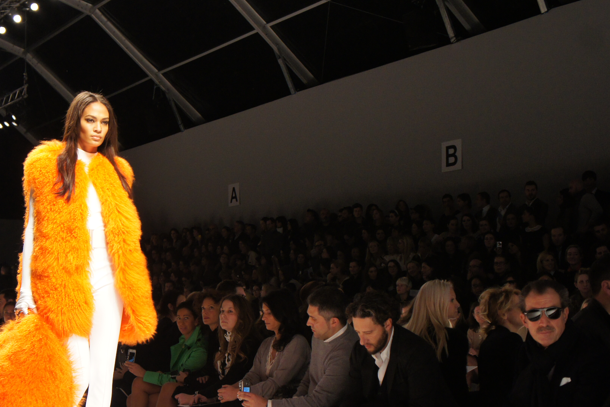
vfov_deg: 21.9
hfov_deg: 32.4
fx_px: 1046
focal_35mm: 62
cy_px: 279
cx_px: 249
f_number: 5
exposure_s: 1/200
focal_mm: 29
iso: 1000
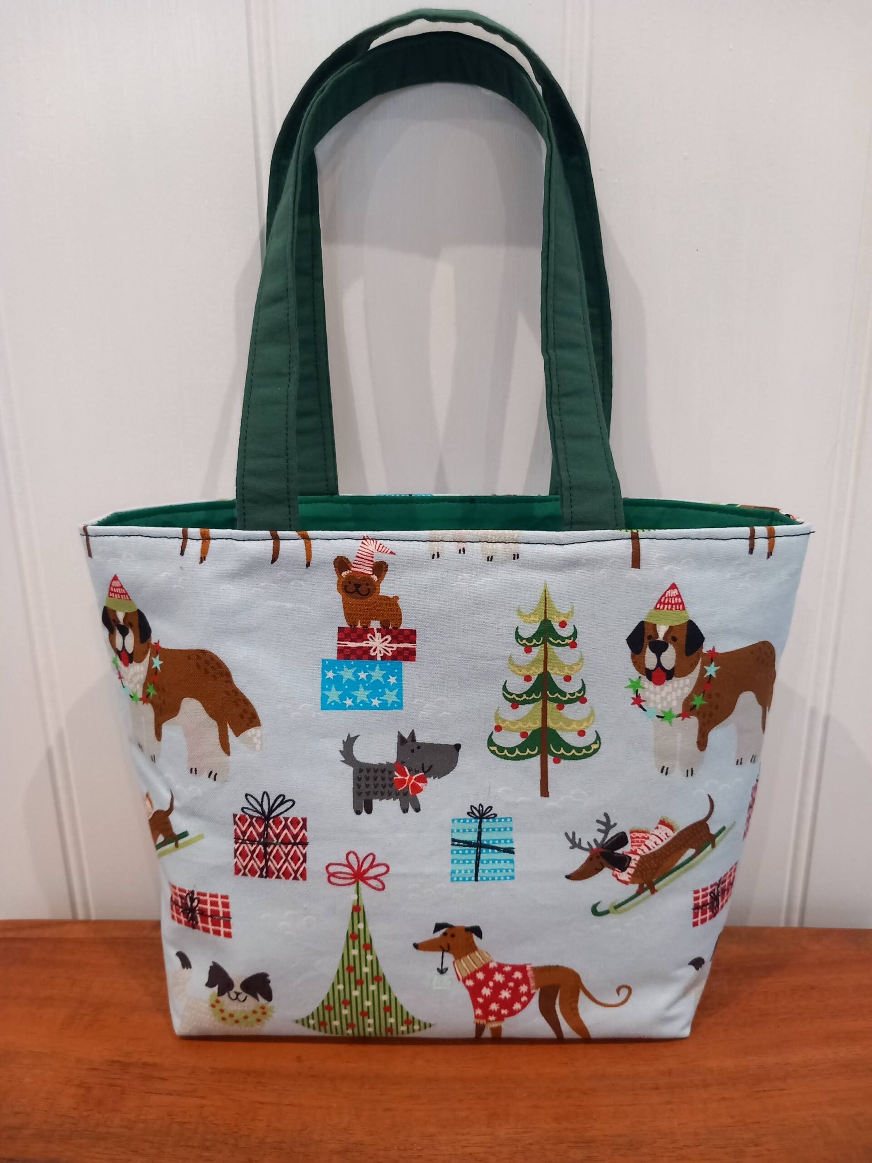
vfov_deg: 65.3
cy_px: 582
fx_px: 907
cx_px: 436
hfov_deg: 51.4
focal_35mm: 27
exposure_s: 1/33
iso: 250
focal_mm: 4
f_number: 1.8
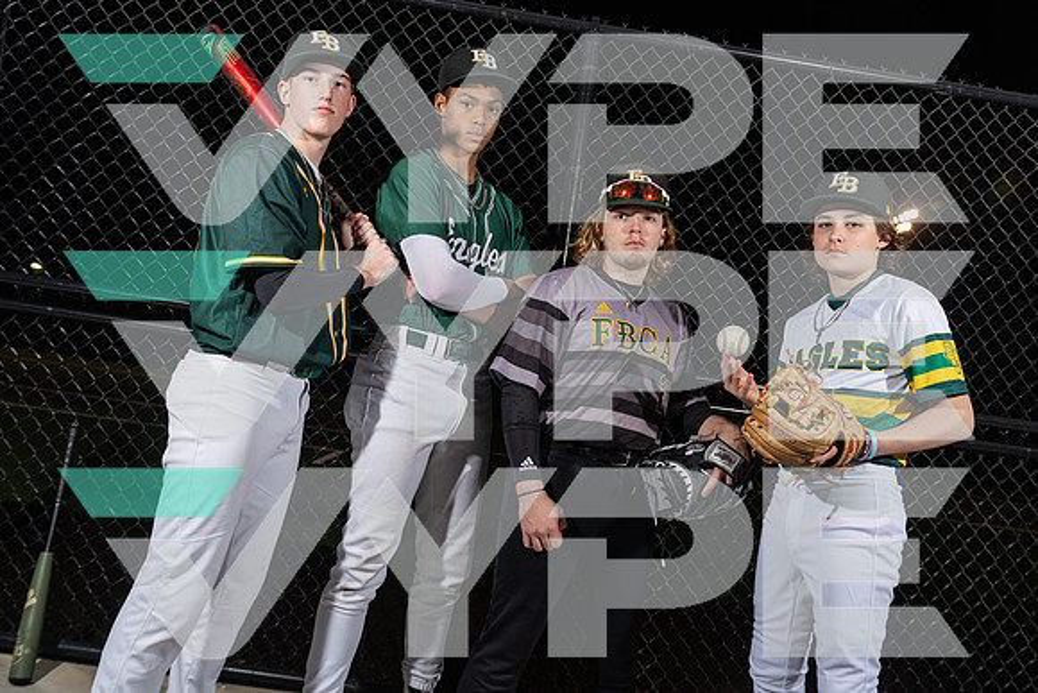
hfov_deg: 58.7
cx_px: 519
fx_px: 923
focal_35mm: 32
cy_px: 346
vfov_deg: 41.1
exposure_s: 1/125
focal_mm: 32
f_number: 5.6
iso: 125
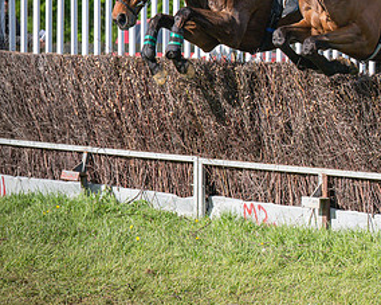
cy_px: 17
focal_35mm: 220
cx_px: 399
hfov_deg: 8.7
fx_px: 2480
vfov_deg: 7.0
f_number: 4
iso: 400
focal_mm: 72
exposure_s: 1/4000
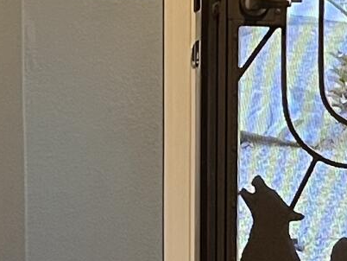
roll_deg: +0.1
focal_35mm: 194
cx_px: 207
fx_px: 1946
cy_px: 136
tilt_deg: -9.6
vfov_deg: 7.7
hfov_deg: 10.2
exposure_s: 1/60
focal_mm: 5.1
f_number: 1.6
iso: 400
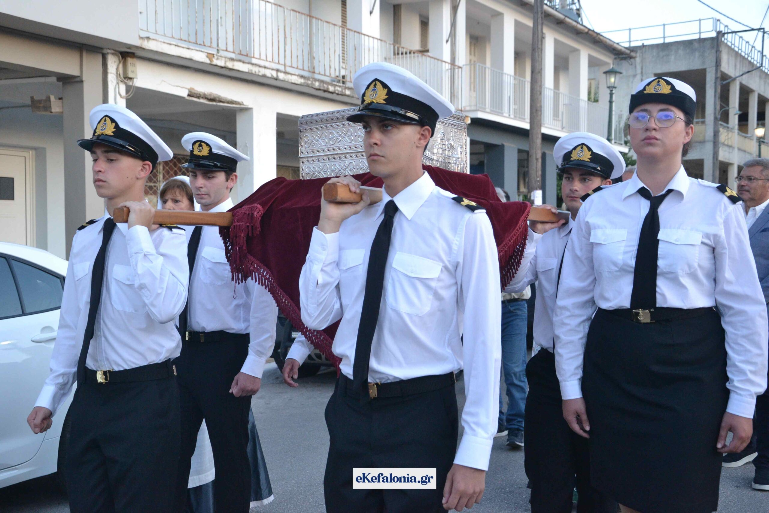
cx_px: 384
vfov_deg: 28.1
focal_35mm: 48
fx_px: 1025
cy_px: 256
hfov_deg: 41.1
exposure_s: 1/250
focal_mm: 32
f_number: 4.2
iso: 1600
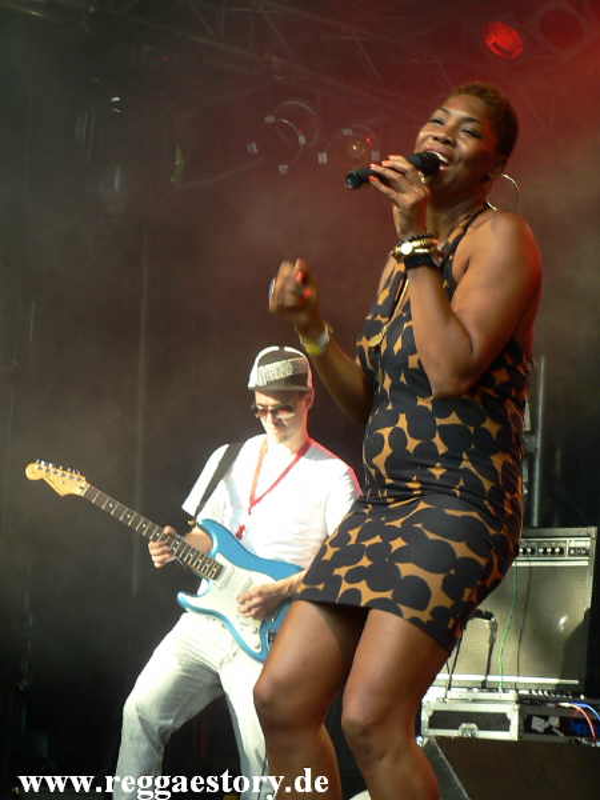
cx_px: 300
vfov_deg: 27.0
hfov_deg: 20.4
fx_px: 1664
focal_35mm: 72
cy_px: 400
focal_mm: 12.4
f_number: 3.2
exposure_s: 1/60
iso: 64
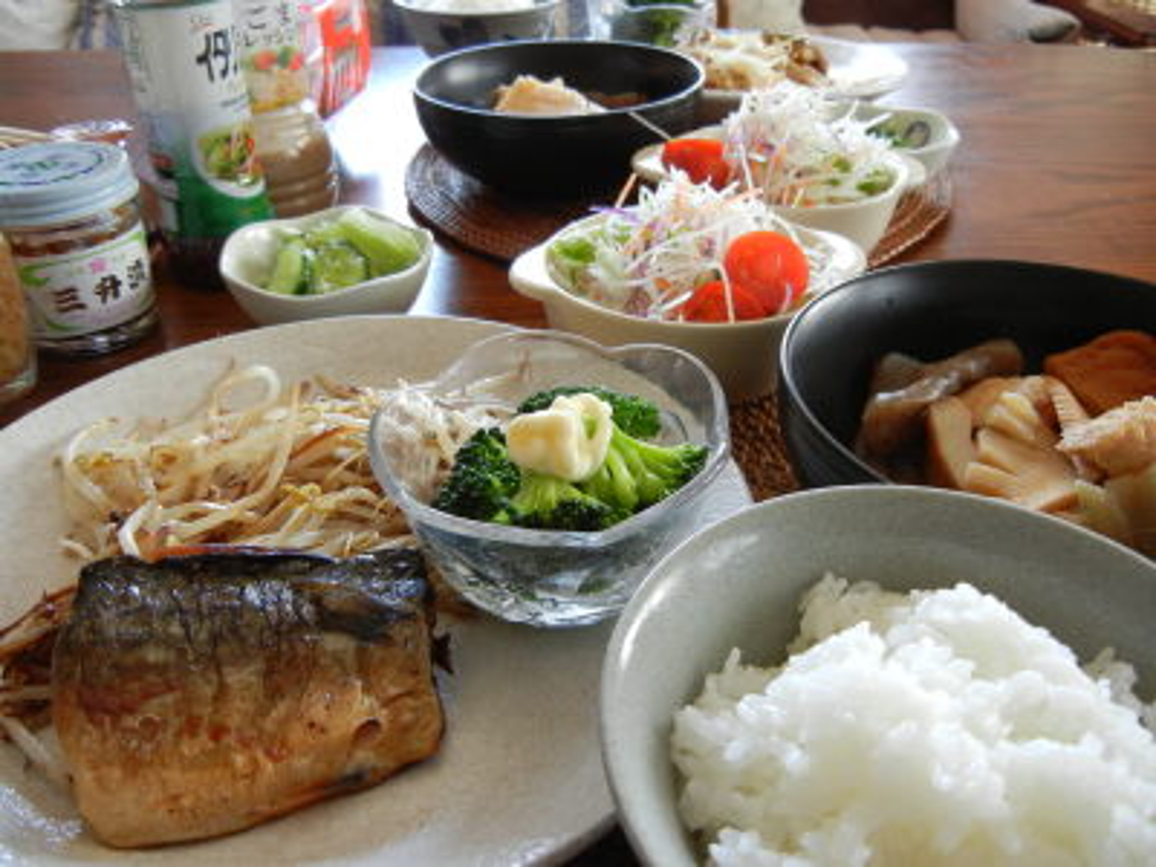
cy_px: 434
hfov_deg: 60.0
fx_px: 1002
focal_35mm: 30
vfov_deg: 46.8
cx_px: 578
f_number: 3.5
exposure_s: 1/30
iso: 203
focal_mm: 5.4
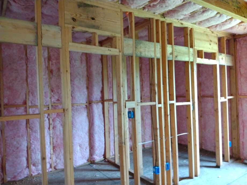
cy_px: 92
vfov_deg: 66.0
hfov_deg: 81.7
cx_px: 124
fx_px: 143
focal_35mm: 20
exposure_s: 1/30
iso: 828
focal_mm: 3.54
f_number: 2
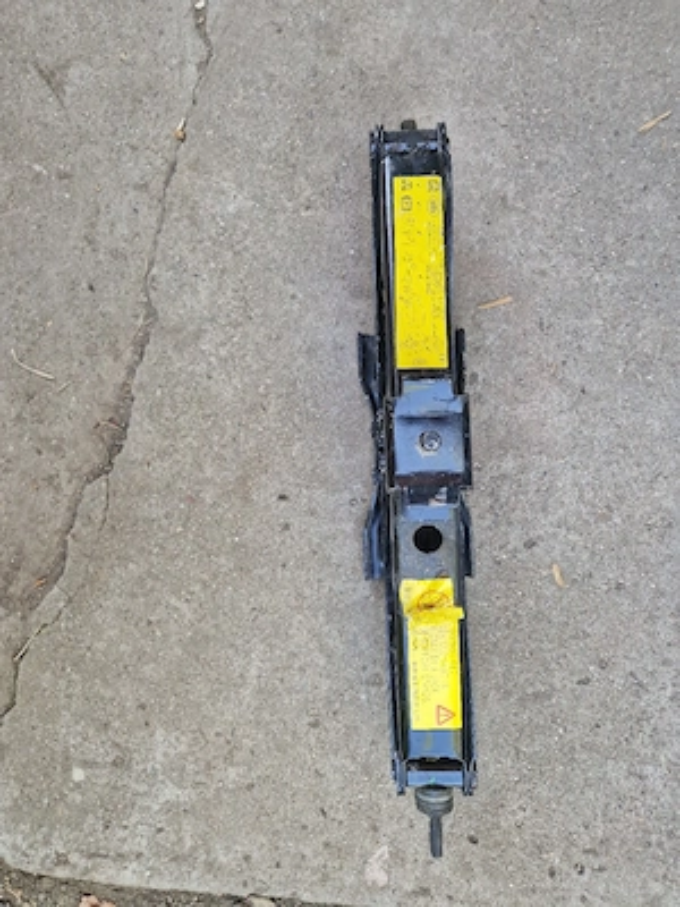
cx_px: 340
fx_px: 602
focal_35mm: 23
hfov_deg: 58.9
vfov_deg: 73.9
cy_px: 454
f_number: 1.8
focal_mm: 5.4
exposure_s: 1/303
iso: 50
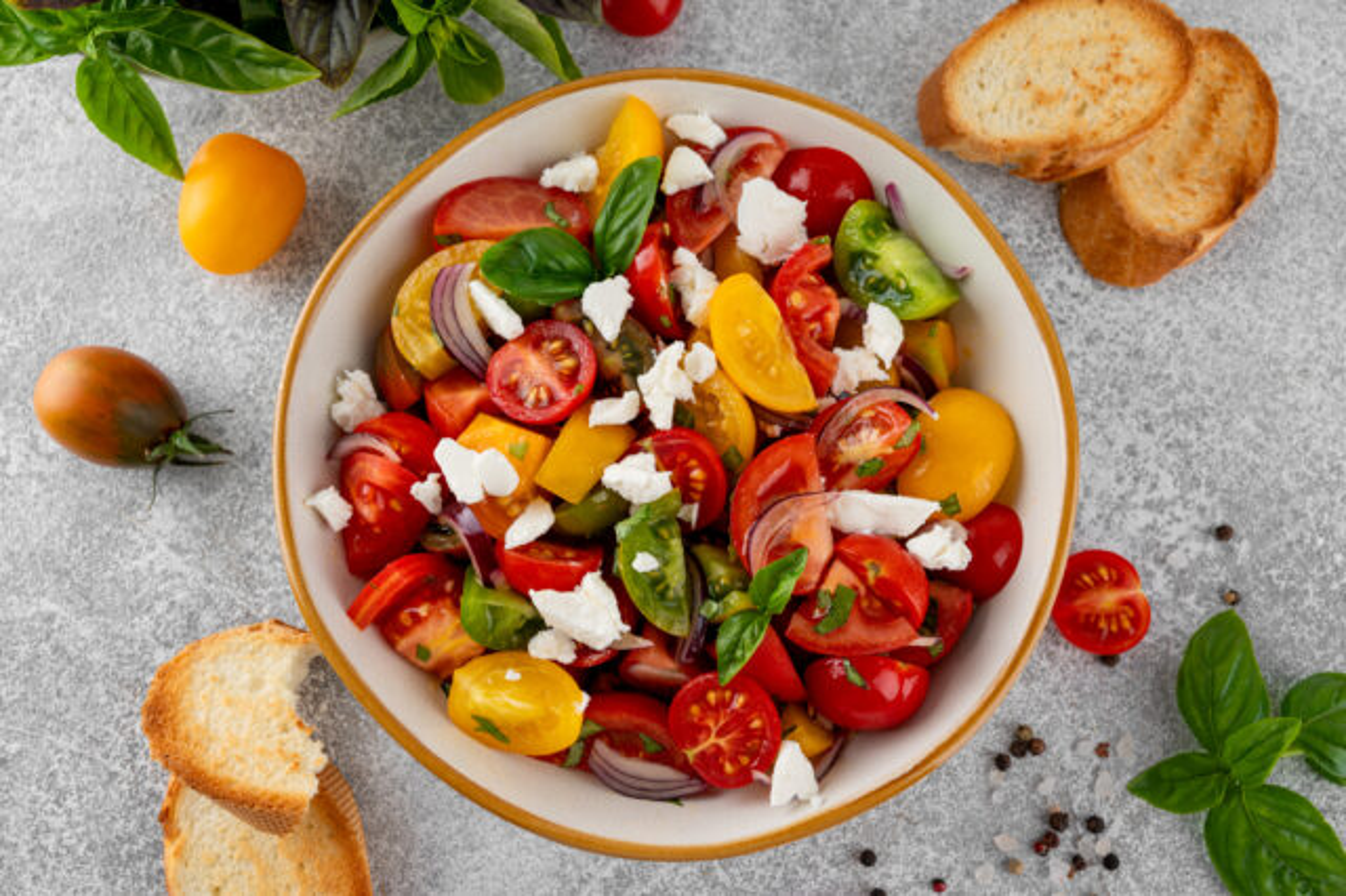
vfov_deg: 35.0
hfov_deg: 50.7
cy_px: 448
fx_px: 1420
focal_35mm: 38
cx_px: 673
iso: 200
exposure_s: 1/200
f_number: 9
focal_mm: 38
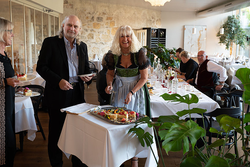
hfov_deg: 50.7
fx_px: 264
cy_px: 84
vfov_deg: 35.0
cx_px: 125
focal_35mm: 38
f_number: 4
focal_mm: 38
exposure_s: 1/50
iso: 800
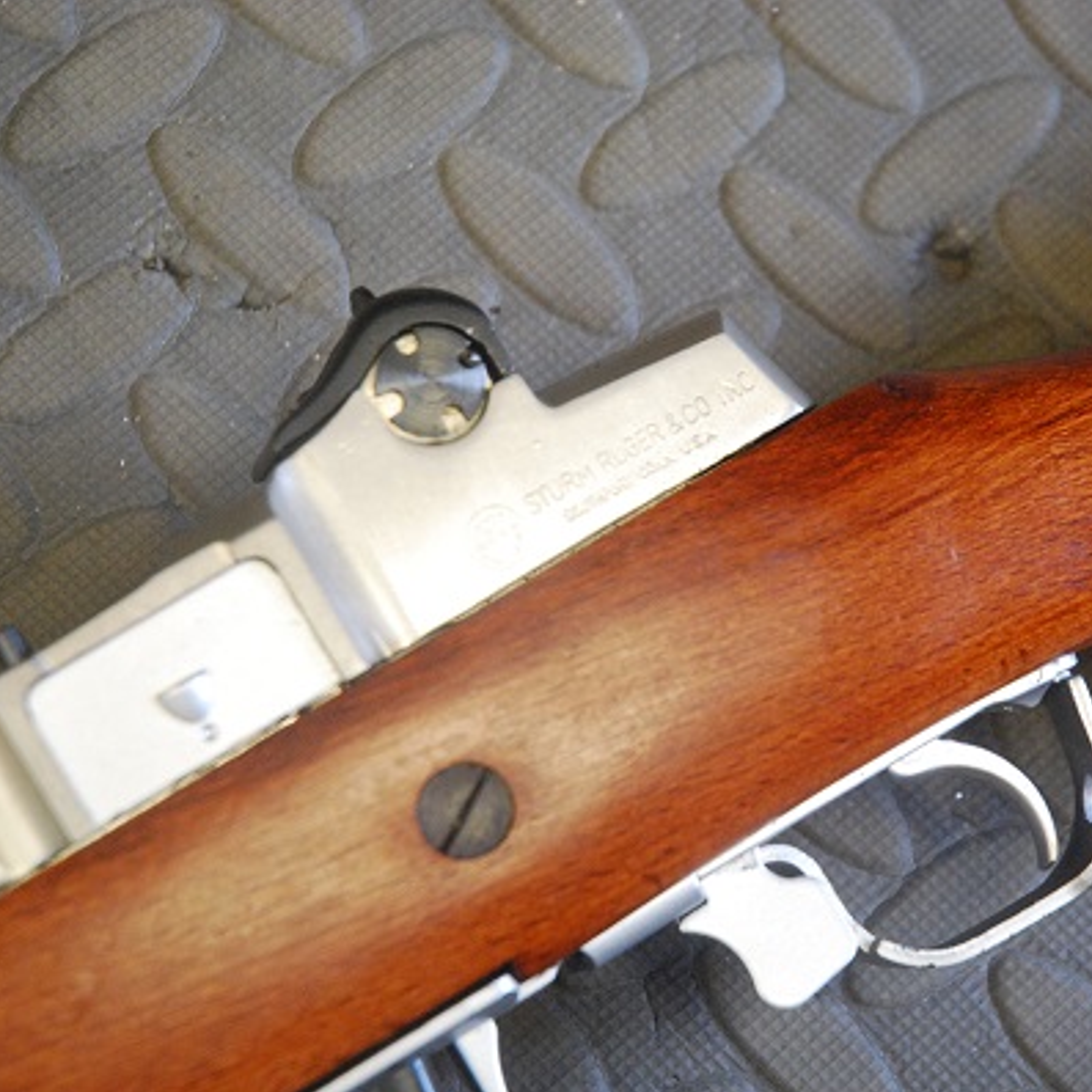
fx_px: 4818
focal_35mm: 135
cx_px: 723
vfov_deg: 12.9
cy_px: 549
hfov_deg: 12.9
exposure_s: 1/60
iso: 1600
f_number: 4.5
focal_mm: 70
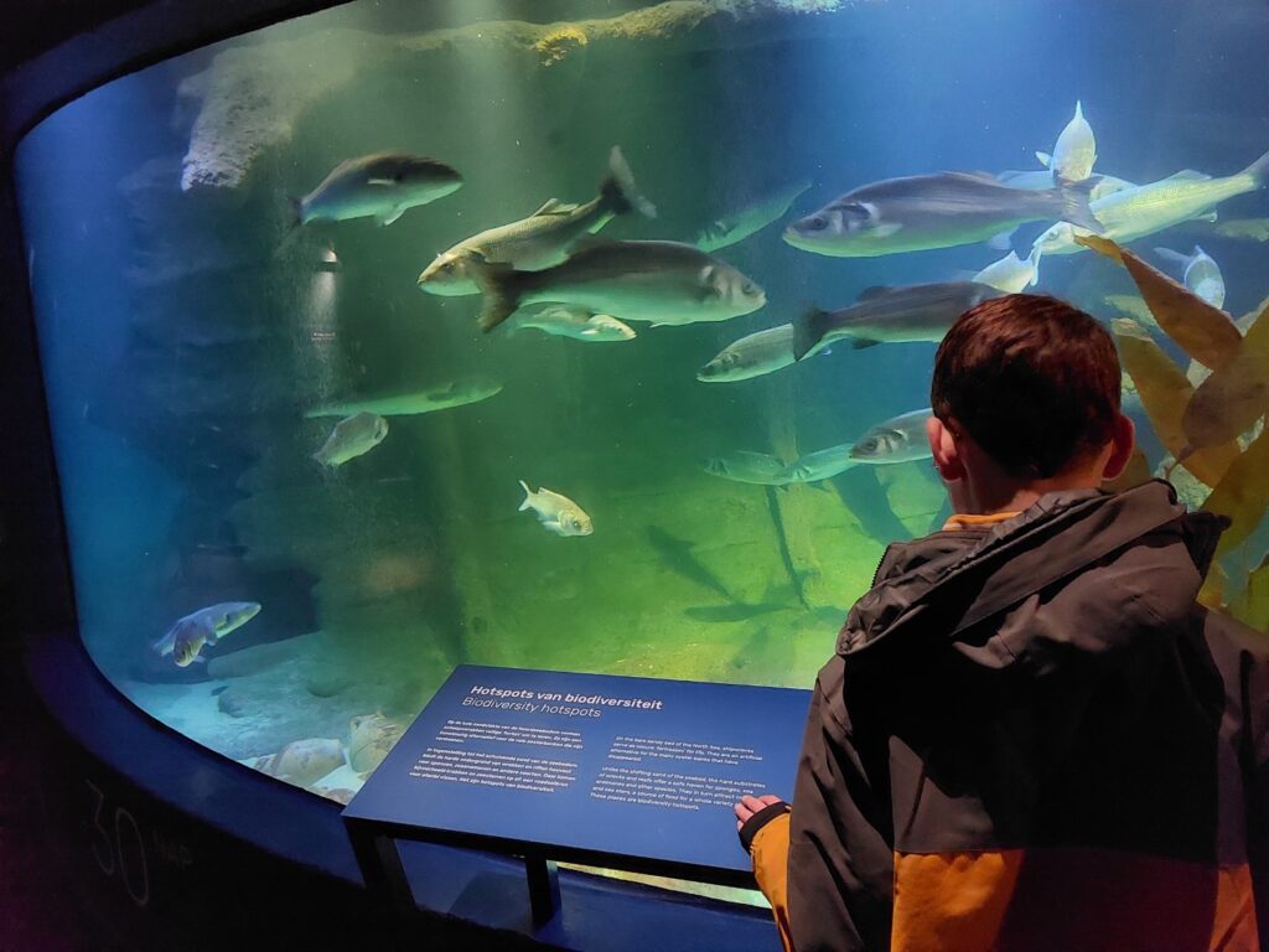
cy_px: 476
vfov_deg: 54.9
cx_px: 634
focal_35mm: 25
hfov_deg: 69.4
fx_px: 916
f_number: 1.8
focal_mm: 5.23
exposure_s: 1/25
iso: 2000
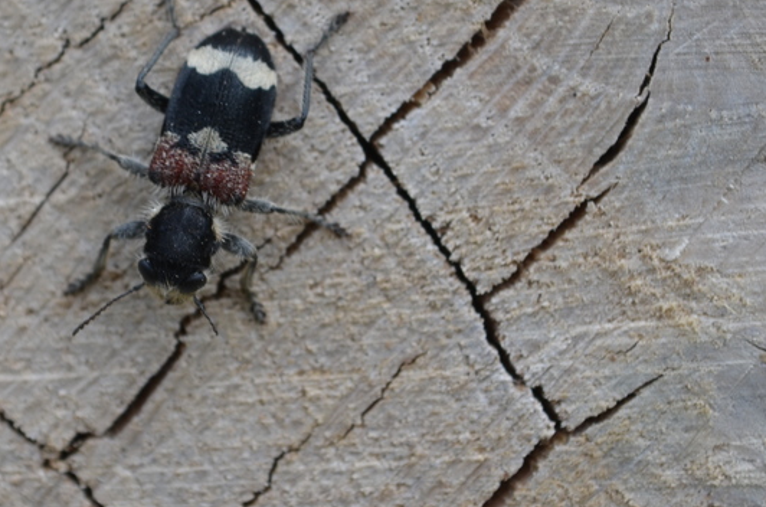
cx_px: 206
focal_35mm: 150
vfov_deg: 9.1
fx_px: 3182
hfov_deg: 13.7
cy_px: 166
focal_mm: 55
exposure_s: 1/125
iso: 100
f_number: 8
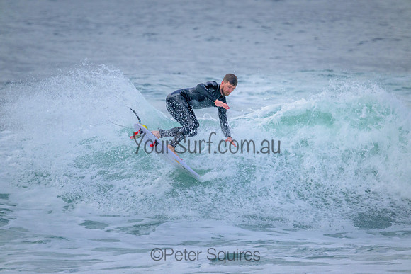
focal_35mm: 800
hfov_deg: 2.6
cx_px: 206
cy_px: 137
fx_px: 9135
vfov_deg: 1.7
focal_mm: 800
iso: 2500
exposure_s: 1/1600
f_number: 11
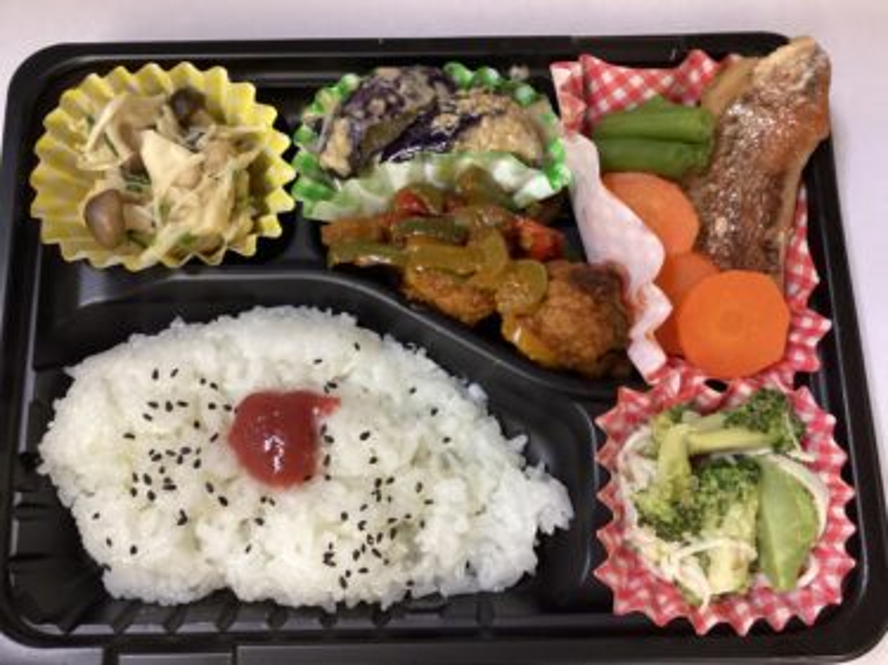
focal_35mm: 31
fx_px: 795
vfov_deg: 45.4
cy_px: 332
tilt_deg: -78.0
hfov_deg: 58.4
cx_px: 444
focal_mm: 3.3
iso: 200
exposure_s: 1/50
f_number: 2.4
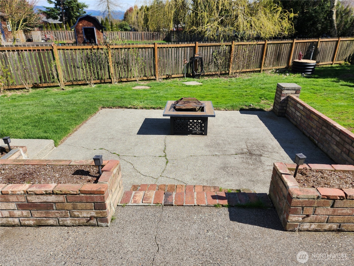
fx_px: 235
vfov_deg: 58.9
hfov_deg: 73.9
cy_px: 133
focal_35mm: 23
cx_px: 177
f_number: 1.8
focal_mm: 5.4
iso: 20
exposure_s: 1/1245
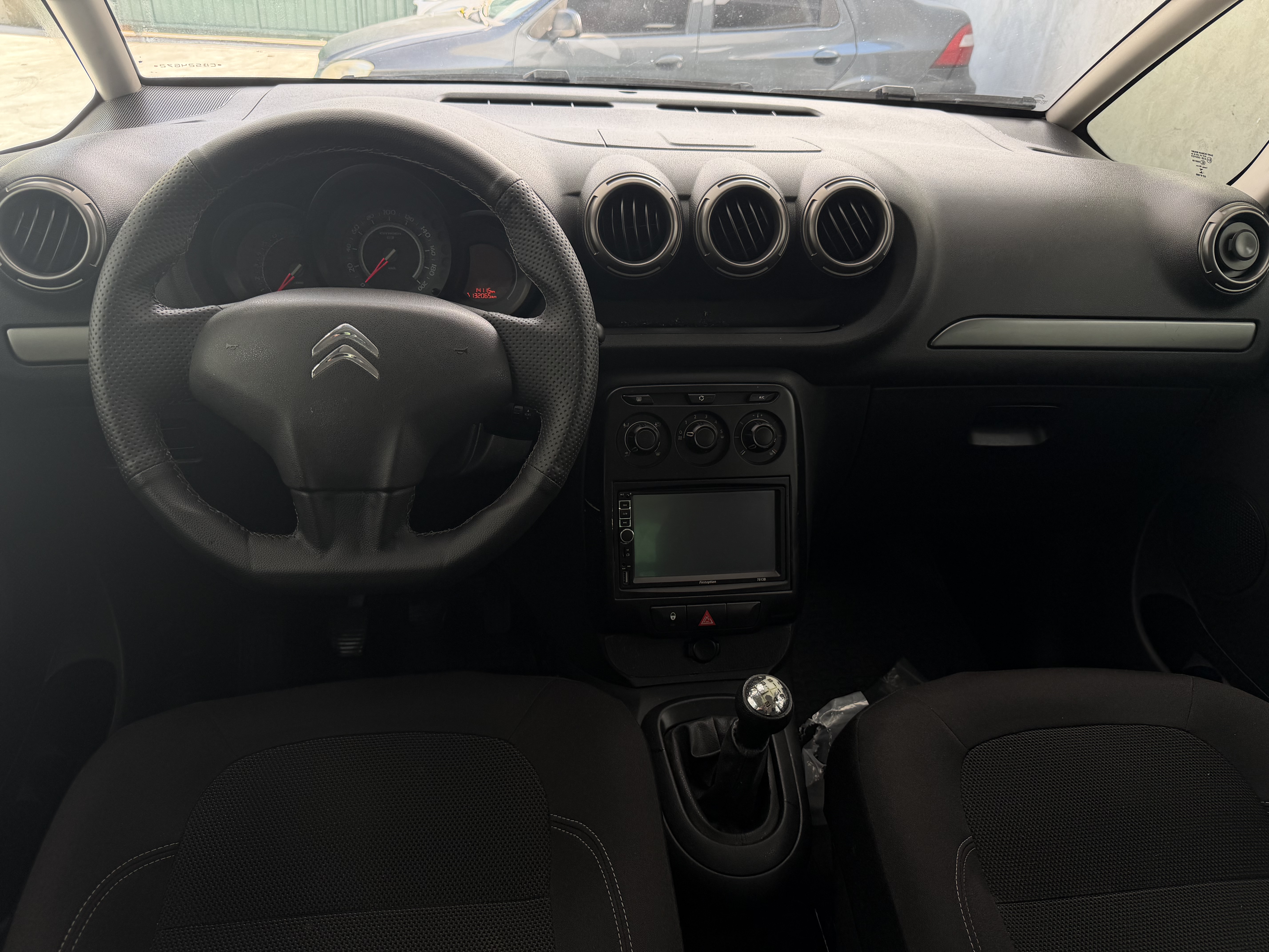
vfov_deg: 56.8
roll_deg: -4.8
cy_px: 476
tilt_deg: -31.8
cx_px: 634
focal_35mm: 24
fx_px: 880
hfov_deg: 71.6
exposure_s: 1/170
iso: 80
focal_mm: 6.76
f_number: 1.78
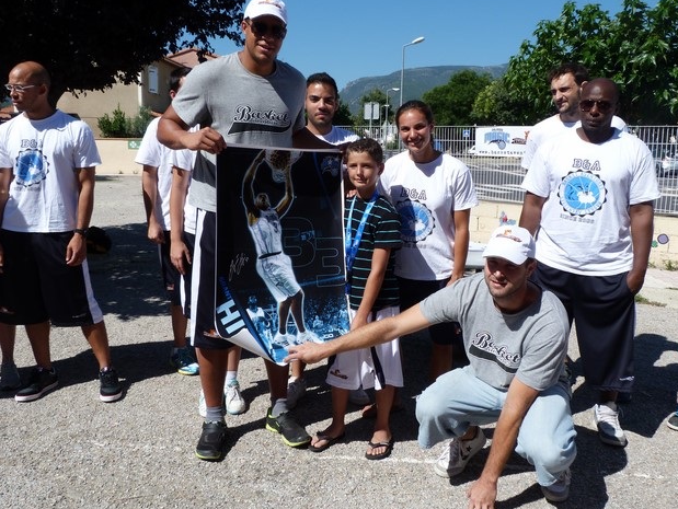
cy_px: 253
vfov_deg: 45.5
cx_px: 349
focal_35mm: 31
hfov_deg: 58.3
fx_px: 608
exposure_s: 1/400
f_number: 5.6
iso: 80
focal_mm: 5.4
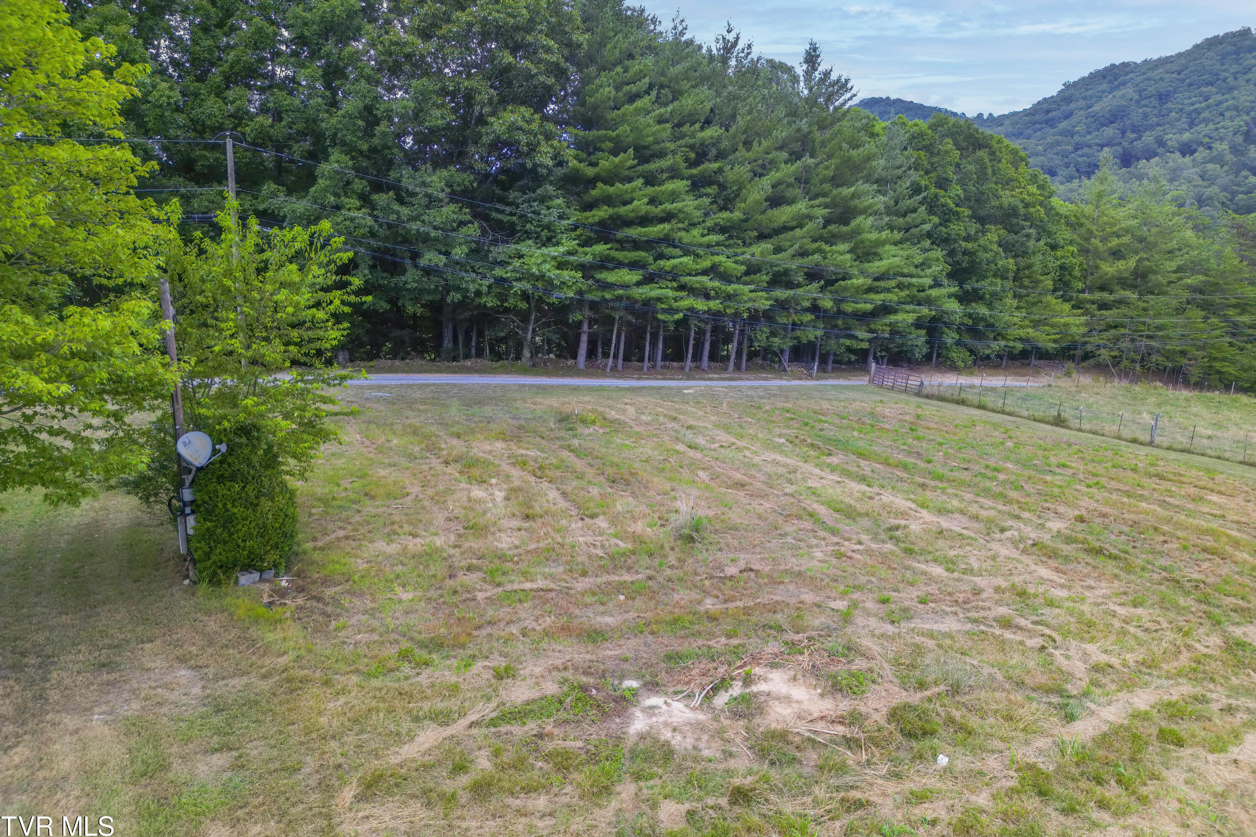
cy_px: 398
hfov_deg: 71.5
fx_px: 872
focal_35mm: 25
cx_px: 627
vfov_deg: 51.3
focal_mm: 6.72
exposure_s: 1/15
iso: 110
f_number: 1.7
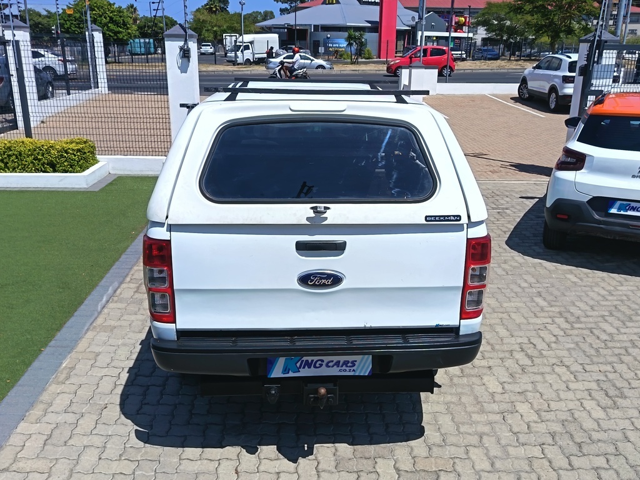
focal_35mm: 33
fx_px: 610
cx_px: 320
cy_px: 240
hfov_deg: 55.4
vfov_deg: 42.9
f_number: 1.75
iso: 100
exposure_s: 1/1342
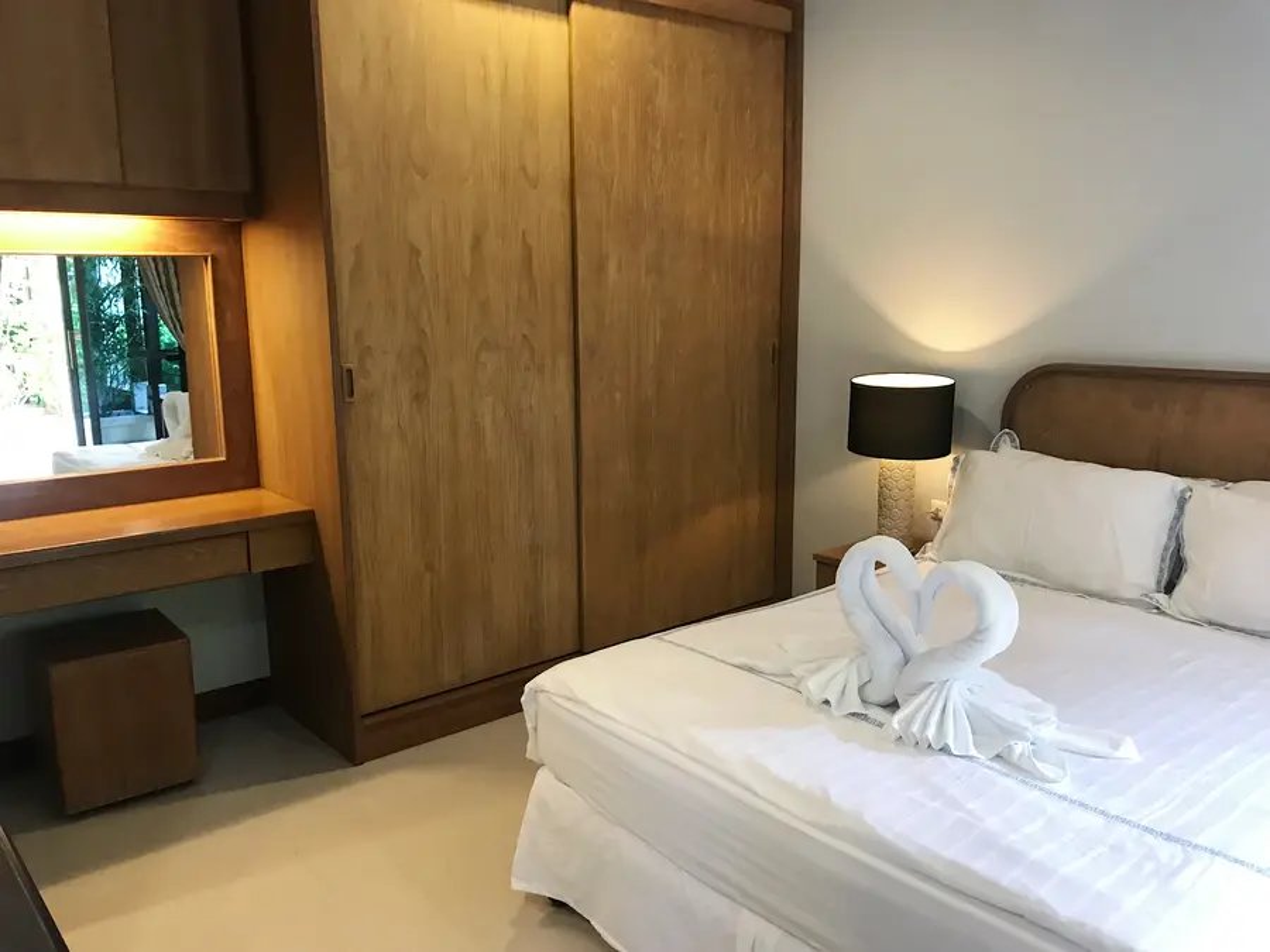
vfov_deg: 49.7
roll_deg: +0.6
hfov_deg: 63.4
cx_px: 635
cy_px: 476
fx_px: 1027
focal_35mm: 28
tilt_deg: -9.5
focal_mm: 3.99
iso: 50
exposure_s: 1/17
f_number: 1.8
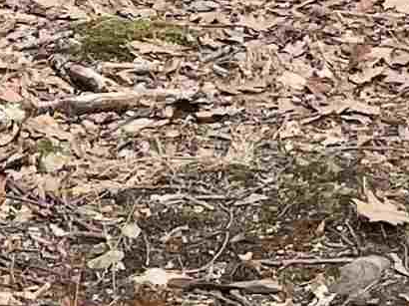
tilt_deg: -4.9
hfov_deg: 9.9
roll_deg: +0.6
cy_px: -753
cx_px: -170
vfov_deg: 6.6
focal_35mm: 195
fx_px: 2303
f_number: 1.6
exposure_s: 1/437
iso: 32
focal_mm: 4.2
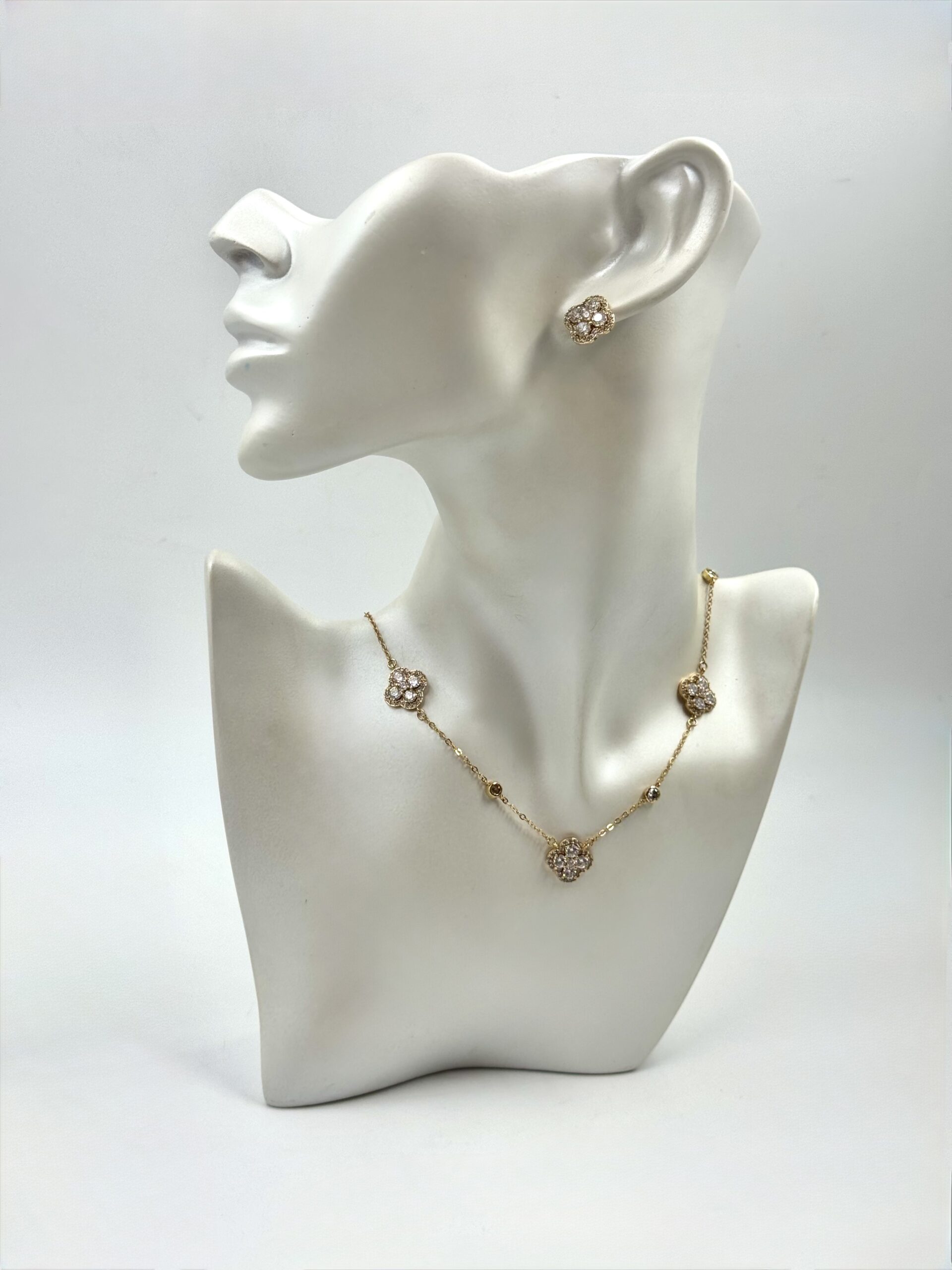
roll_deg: -2.4
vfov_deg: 39.7
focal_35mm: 48
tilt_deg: -19.8
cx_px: 476
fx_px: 1760
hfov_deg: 30.3
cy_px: 635
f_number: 1.78
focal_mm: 6.76
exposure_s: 1/1011
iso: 64
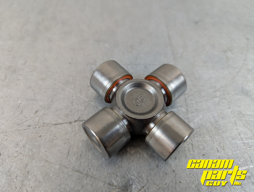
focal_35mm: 24
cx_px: 127
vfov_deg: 56.9
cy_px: 96
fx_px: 176
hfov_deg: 71.5
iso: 88
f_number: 1.85
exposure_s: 1/47.6
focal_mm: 6.81
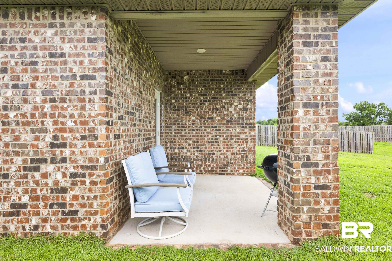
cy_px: 129
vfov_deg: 65.9
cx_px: 202
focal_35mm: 19
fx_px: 202
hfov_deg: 88.3
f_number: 11
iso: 400
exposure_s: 1/100
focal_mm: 17.5
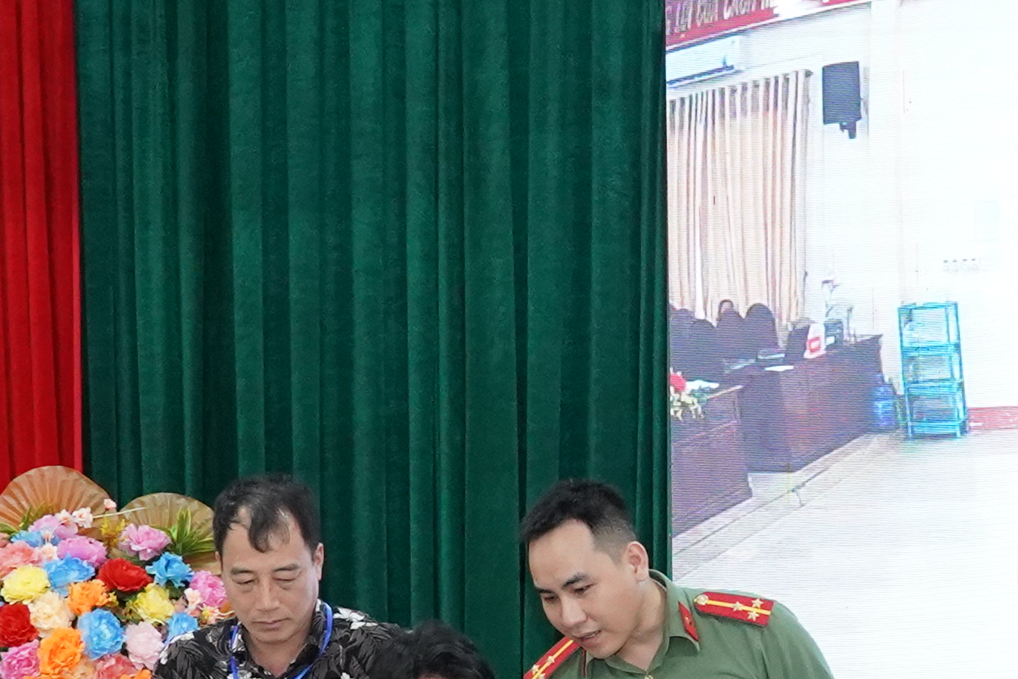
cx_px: 689
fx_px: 3223
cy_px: 627
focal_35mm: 114
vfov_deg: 11.9
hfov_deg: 17.9
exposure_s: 1/100
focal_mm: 26
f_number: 6.3
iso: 4000
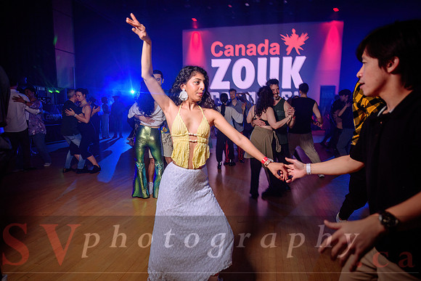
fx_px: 281
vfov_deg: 53.2
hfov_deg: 73.7
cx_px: 210
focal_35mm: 24
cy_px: 140
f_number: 2.8
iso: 800
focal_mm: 24
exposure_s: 1/50
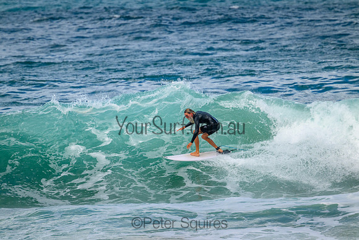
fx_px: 7979
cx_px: 180
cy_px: 120
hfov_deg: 2.6
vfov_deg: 1.7
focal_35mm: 800
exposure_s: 1/2000
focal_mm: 800
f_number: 11
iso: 1100
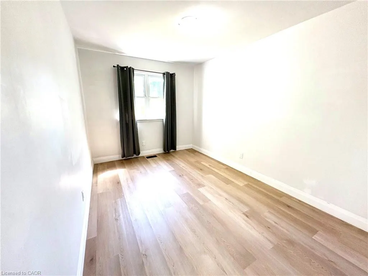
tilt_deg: -13.7
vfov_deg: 85.7
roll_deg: -0.8
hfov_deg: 102.1
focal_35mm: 14
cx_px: 184
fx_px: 149
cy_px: 138
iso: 250
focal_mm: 2.22
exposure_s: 1/76
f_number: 2.2
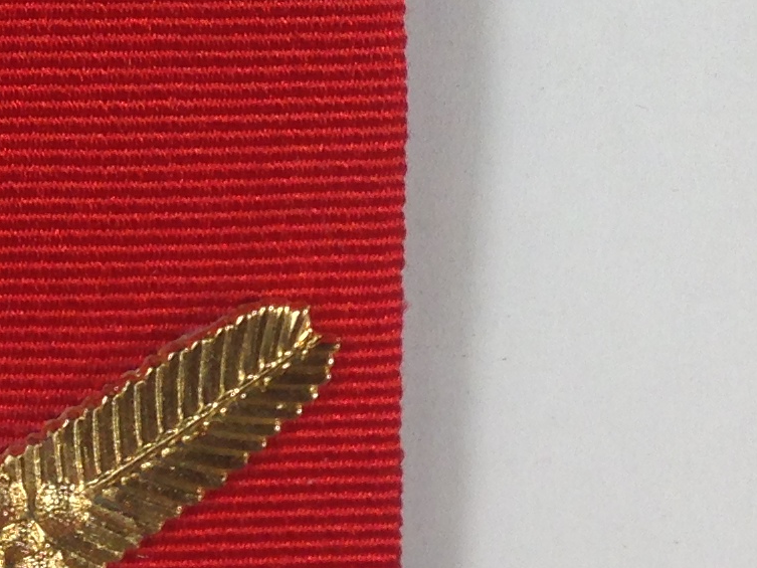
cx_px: -75
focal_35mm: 143
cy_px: -202
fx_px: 3128
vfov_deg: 10.1
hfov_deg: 13.5
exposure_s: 1/100
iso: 50
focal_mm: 4.13
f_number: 2.4
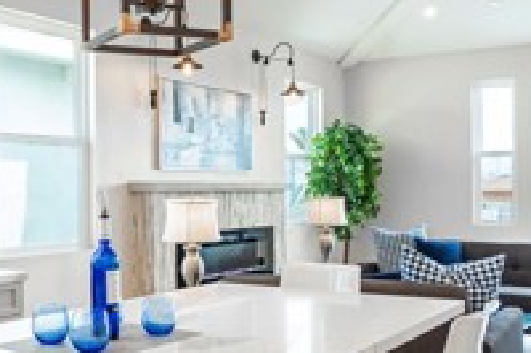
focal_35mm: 48
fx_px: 707
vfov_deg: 28.0
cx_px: 178
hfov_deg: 40.6
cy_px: 183
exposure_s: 1/25
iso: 320
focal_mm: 10
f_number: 7.1
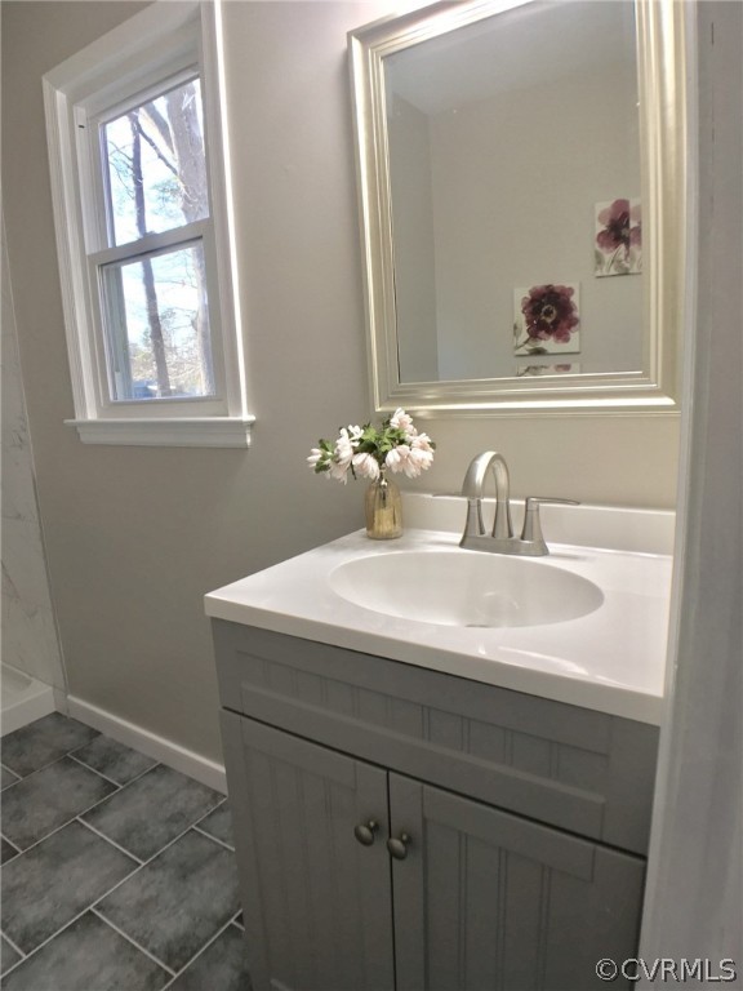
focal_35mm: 29
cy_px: 496
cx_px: 372
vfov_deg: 61.7
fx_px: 830
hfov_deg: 48.2
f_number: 2.2
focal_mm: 4.15
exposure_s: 1/40
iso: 32
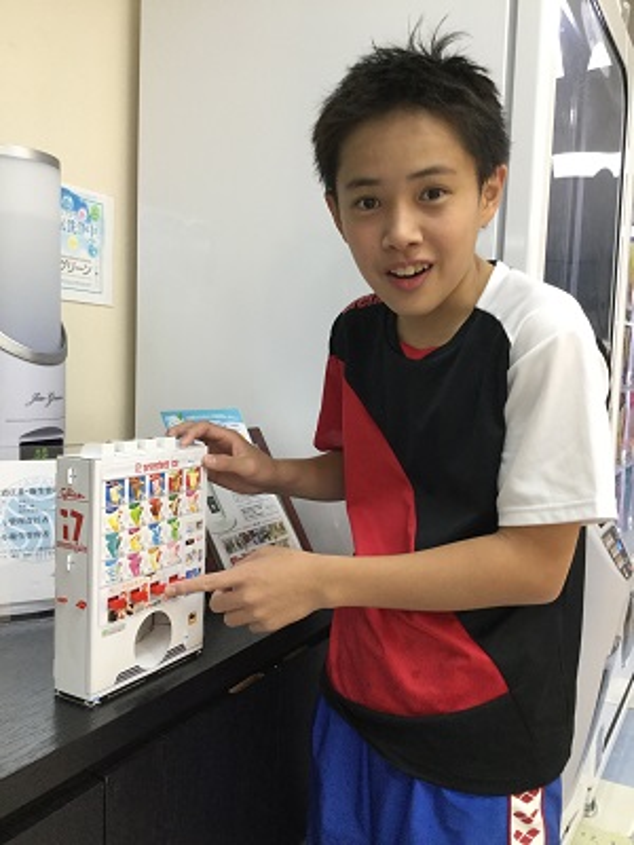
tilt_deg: -3.6
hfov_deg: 45.4
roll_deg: -2.9
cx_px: 317
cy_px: 422
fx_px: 757
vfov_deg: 58.4
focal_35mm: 31
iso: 80
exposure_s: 1/30
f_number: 2.4
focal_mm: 3.3
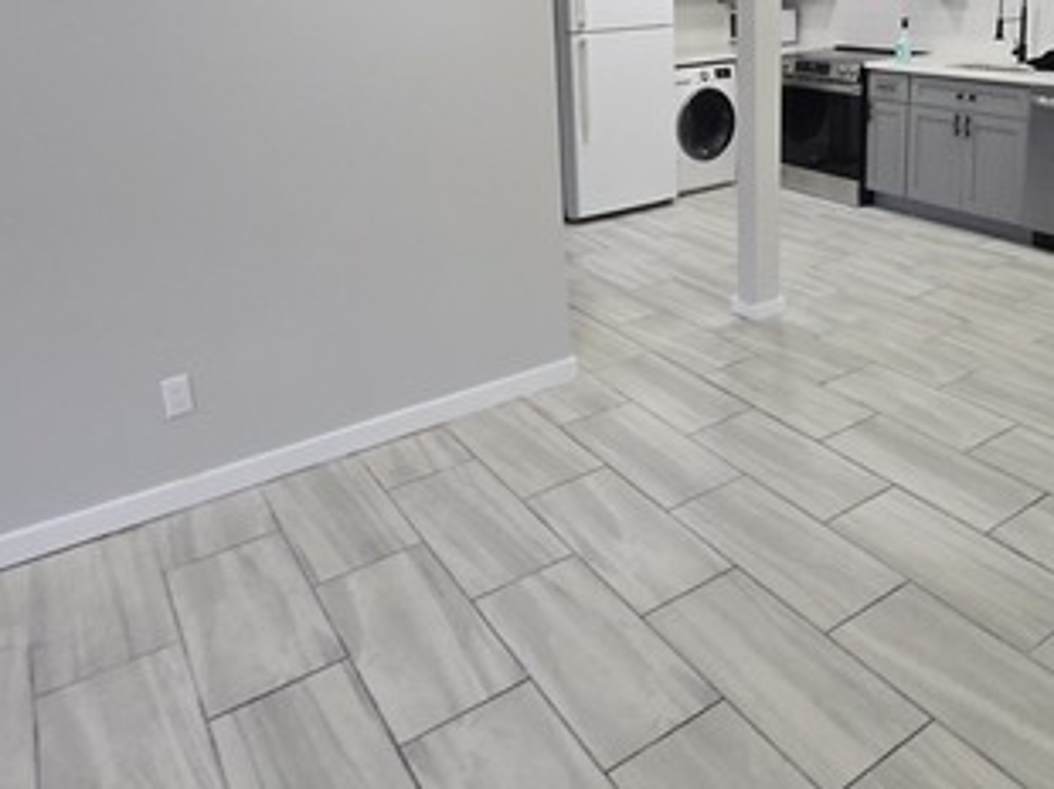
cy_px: 143
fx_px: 852
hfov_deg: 62.9
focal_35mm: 28
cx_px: 638
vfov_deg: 46.7
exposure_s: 1/60
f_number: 2.2
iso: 80
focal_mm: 1.7
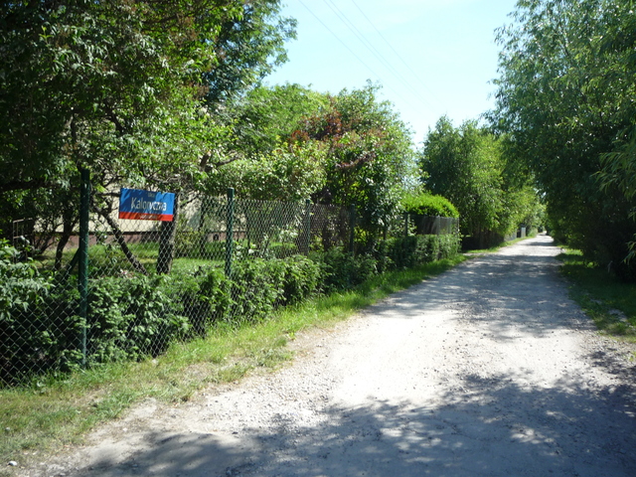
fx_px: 588
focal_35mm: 32
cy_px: 238
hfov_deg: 56.8
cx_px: 318
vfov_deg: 44.2
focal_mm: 5.2
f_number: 4
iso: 100
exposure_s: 1/250
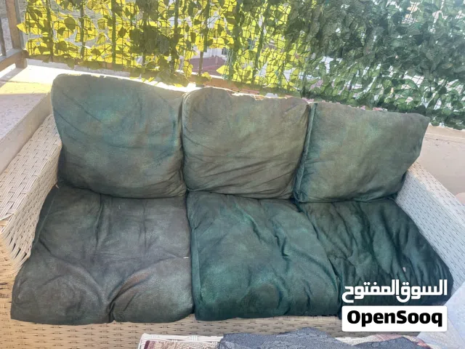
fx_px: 322
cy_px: 174
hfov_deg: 71.6
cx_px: 232
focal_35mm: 24
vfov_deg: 56.8
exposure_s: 1/121
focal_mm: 6.86
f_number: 1.78
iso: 80
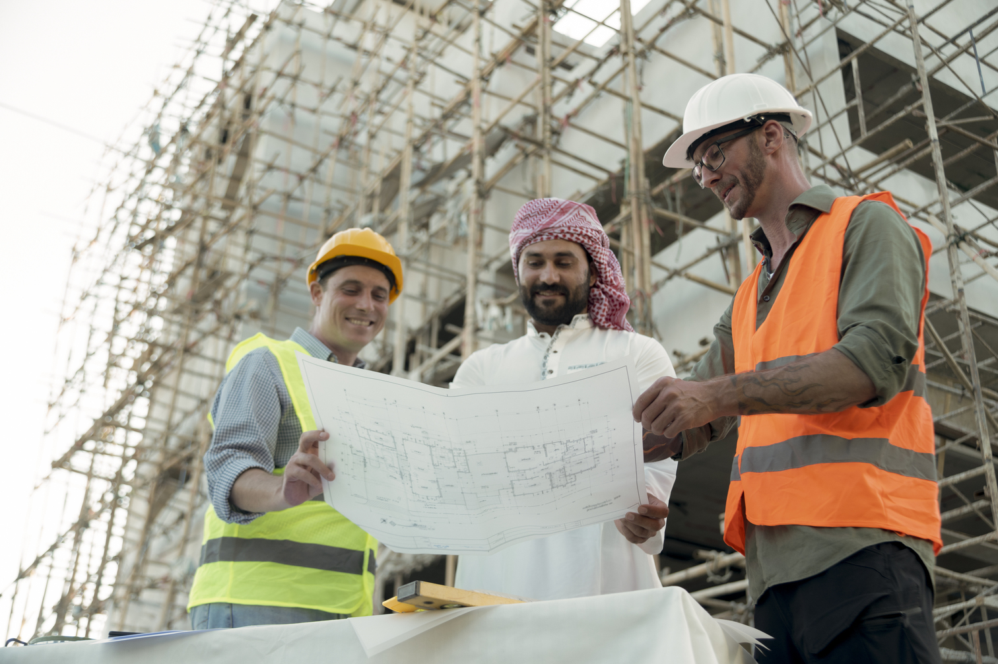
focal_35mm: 40
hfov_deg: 48.5
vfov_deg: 33.4
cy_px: 332
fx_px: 1108
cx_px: 499
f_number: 4
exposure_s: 1/400
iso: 500
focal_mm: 40
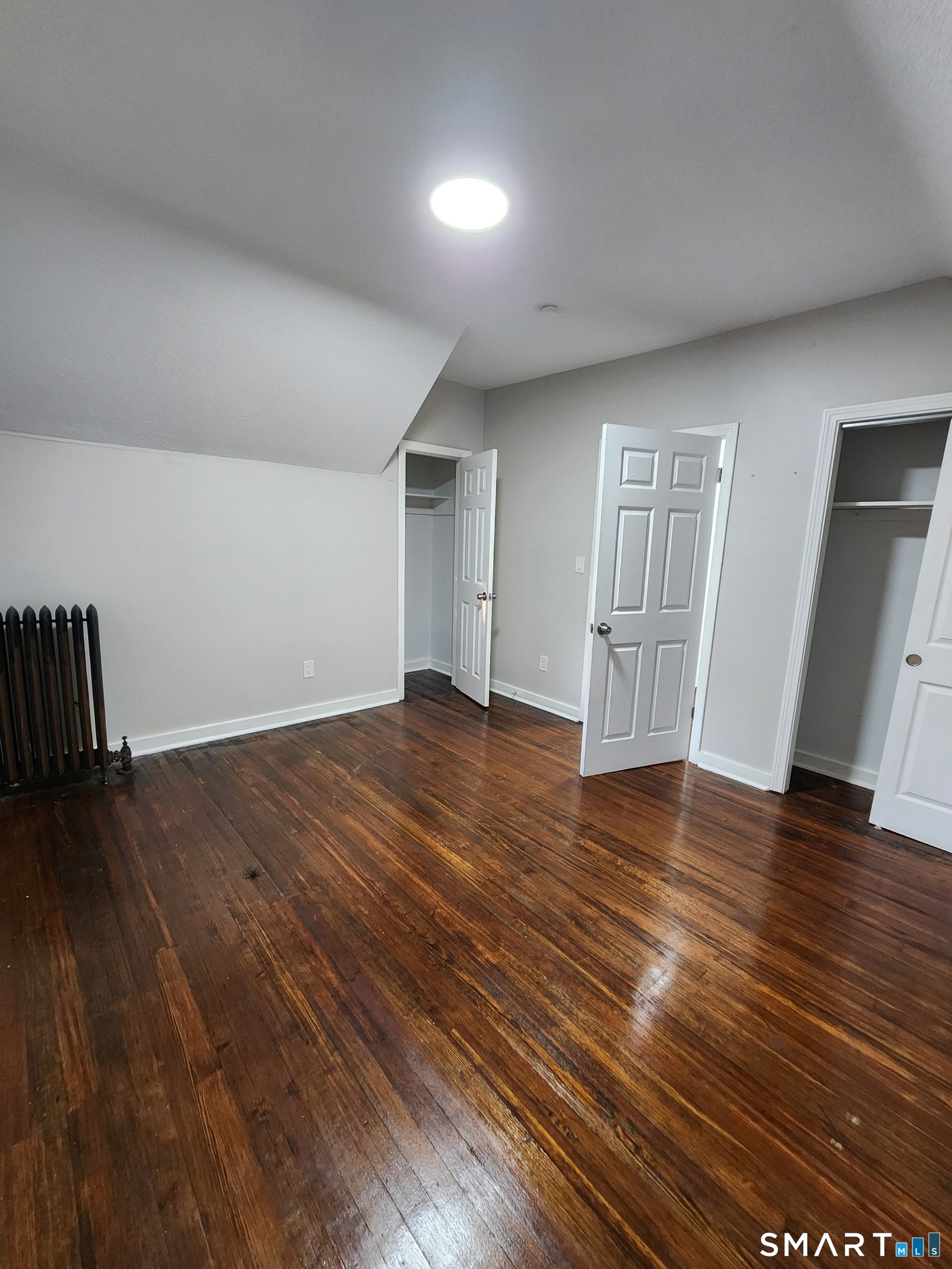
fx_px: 477
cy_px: 634
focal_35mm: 13
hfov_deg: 89.9
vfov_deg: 106.2
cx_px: 476
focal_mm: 2.2
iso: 400
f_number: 2.2
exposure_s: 1/30
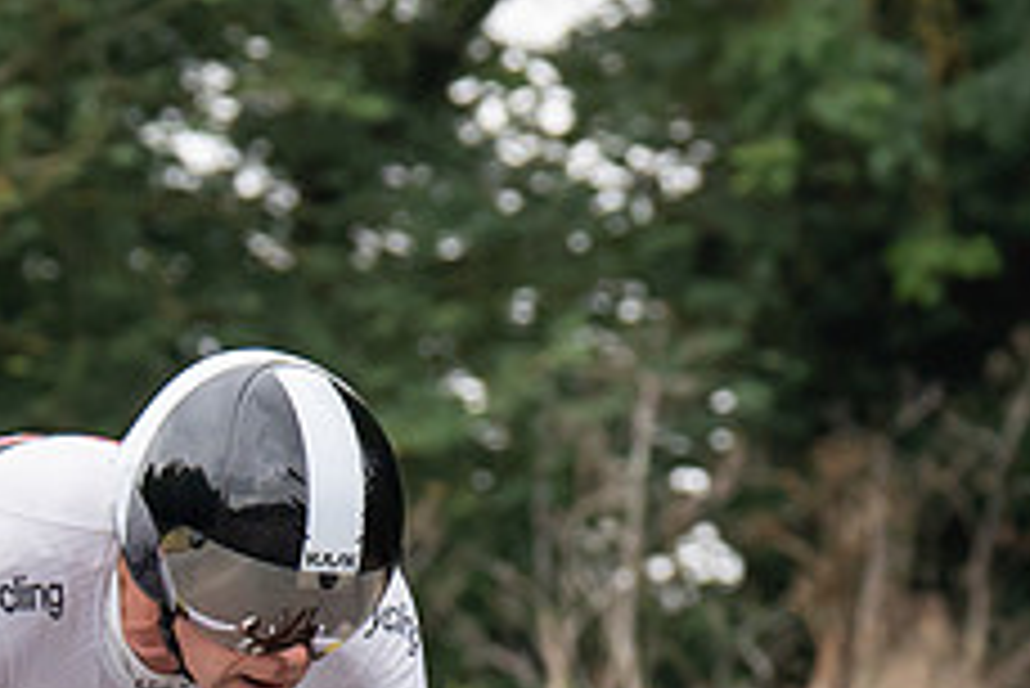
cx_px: 393
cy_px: 826
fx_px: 16289
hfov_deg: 3.6
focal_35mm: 569
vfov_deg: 2.4
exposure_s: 1/1000
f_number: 4.5
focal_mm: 89
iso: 500
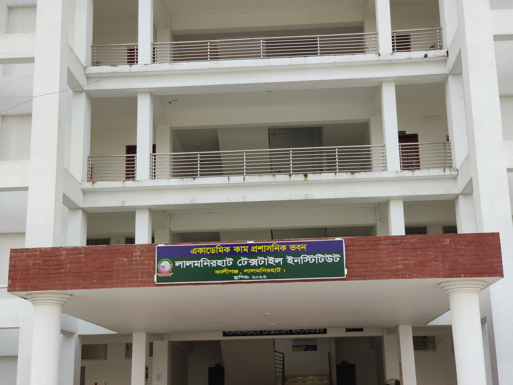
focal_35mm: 66
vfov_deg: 22.3
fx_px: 978
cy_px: 192
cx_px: 256
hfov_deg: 29.4
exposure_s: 1/100
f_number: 2.2
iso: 125
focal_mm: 6.22
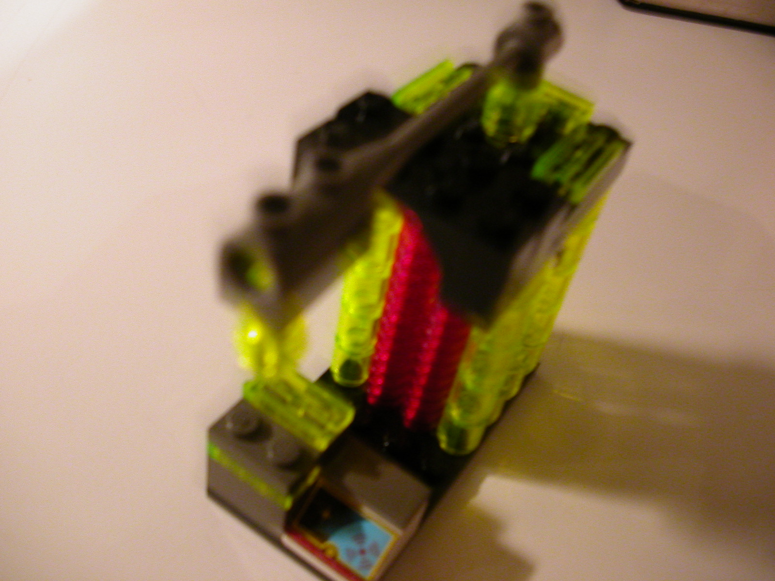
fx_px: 828
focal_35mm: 37
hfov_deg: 50.1
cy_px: 290
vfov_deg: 38.7
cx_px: 388
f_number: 2.7
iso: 200
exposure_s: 1/2.8
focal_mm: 5.6
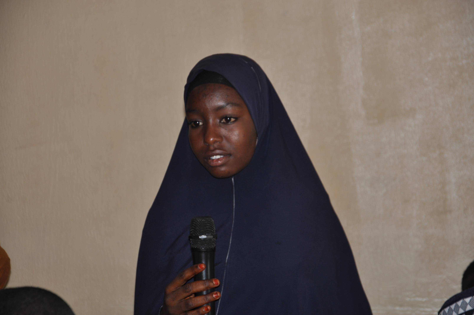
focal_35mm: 128
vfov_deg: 10.7
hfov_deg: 16.1
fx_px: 1677
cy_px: 158
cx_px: 237
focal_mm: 85
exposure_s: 1/60
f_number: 5.6
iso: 200
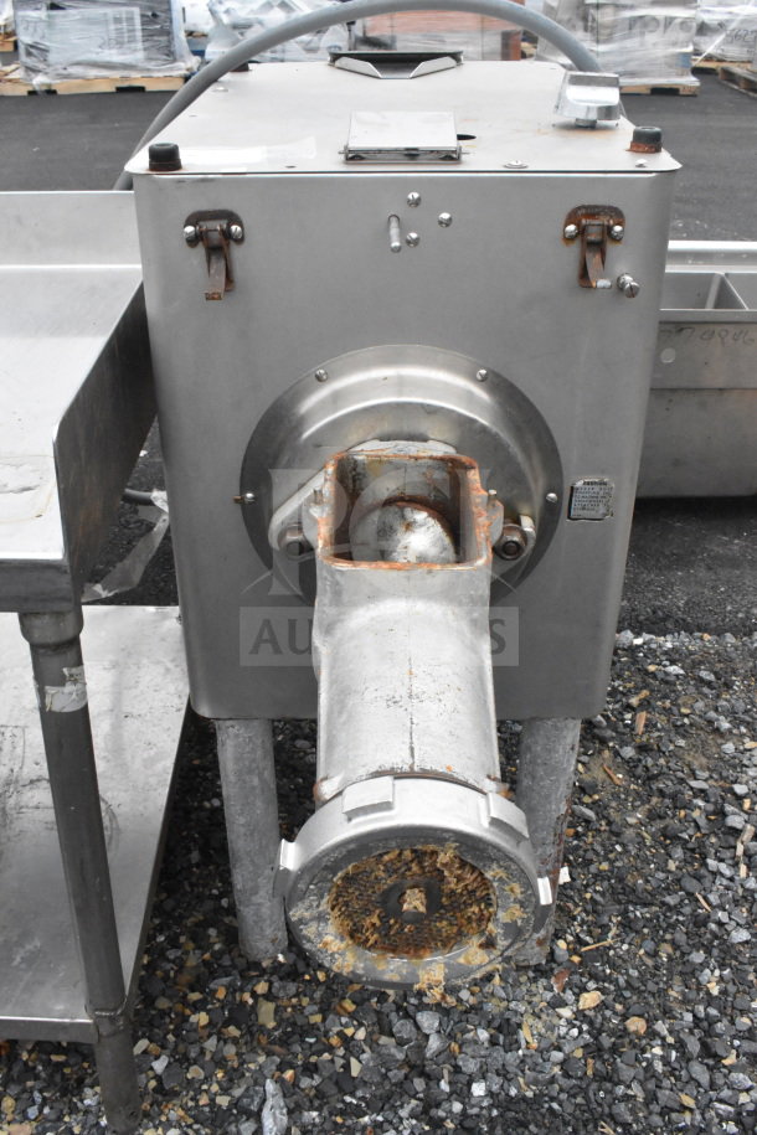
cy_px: 568
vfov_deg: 57.2
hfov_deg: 40.0
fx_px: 1041
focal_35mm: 33
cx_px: 378
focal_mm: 22
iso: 6400
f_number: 18
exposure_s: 1/1250
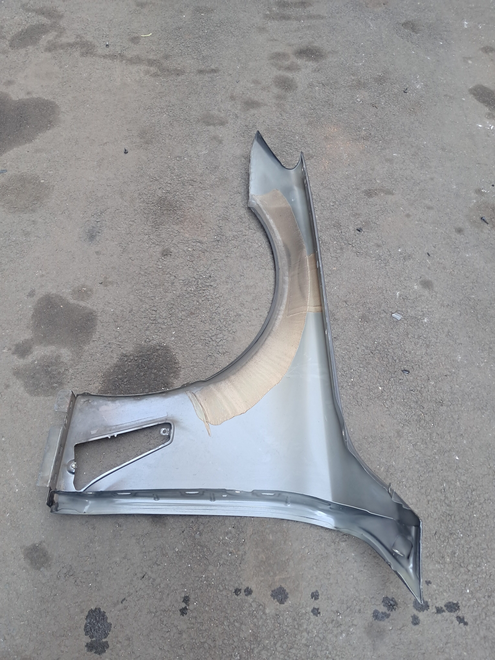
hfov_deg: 51.4
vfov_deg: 65.3
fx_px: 515
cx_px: 248
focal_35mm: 27
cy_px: 330
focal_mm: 4
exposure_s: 1/50
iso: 125
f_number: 1.8
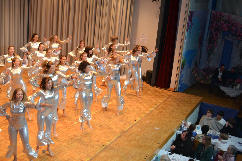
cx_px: 122
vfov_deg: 27.7
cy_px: 73
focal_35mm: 49
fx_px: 326
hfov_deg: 40.7
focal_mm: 29
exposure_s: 1/80
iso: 400
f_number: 4.5
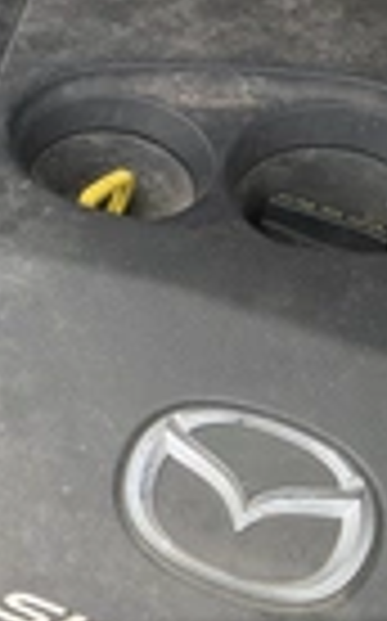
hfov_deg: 13.1
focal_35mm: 89
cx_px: -333
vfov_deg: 23.2
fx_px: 1505
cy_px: 194
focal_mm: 3
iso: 25
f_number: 1.8
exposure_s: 1/613
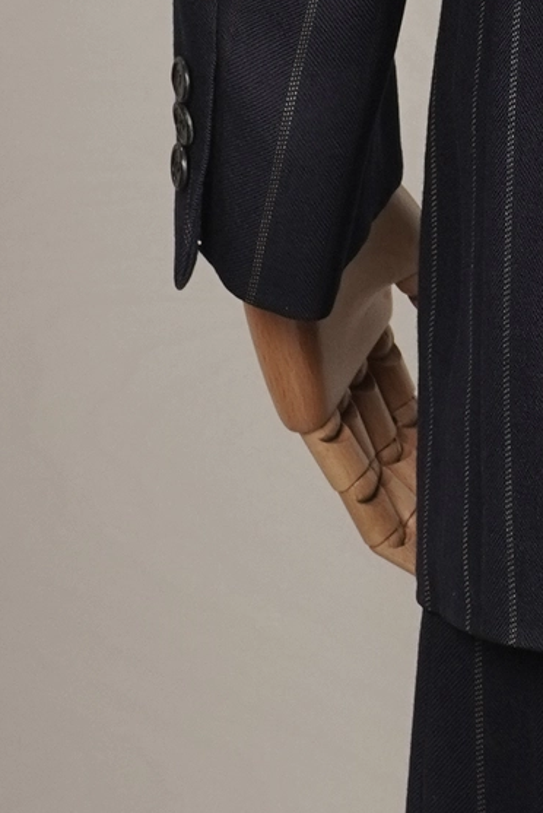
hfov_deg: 5.4
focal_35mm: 248
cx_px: 1035
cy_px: -45
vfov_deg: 8.2
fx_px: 5604
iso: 400
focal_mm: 32
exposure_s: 1/30
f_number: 5.6
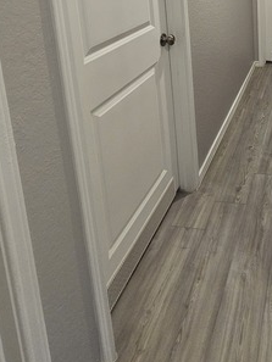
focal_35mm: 28
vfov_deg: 50.7
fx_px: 293
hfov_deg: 44.0
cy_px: -2
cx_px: 259
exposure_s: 1/60
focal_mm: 2.2
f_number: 2.2
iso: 250
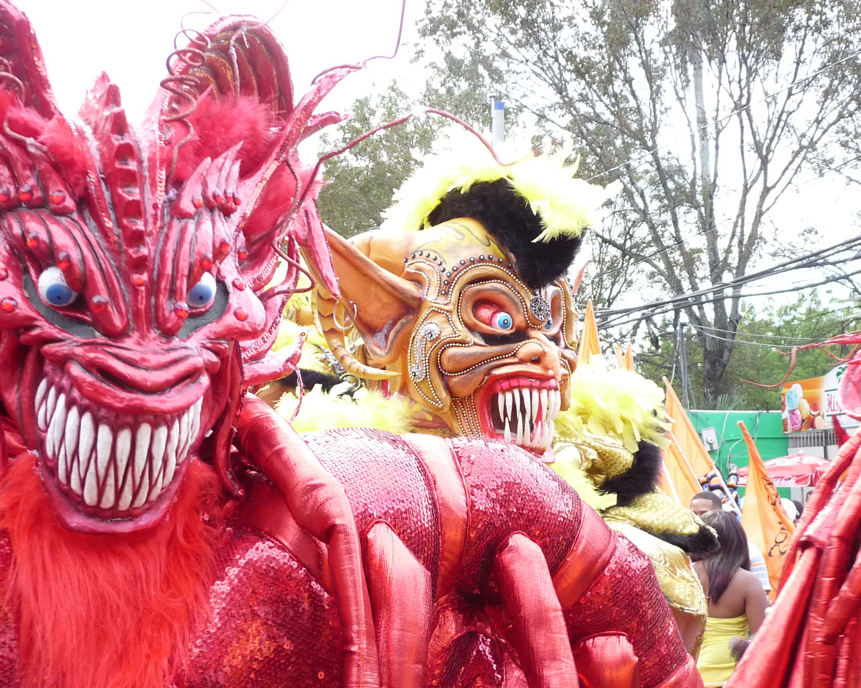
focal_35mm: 45
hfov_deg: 41.1
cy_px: 380
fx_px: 1146
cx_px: 389
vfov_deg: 33.4
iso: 200
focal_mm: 4.8
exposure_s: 1/100
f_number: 2.8
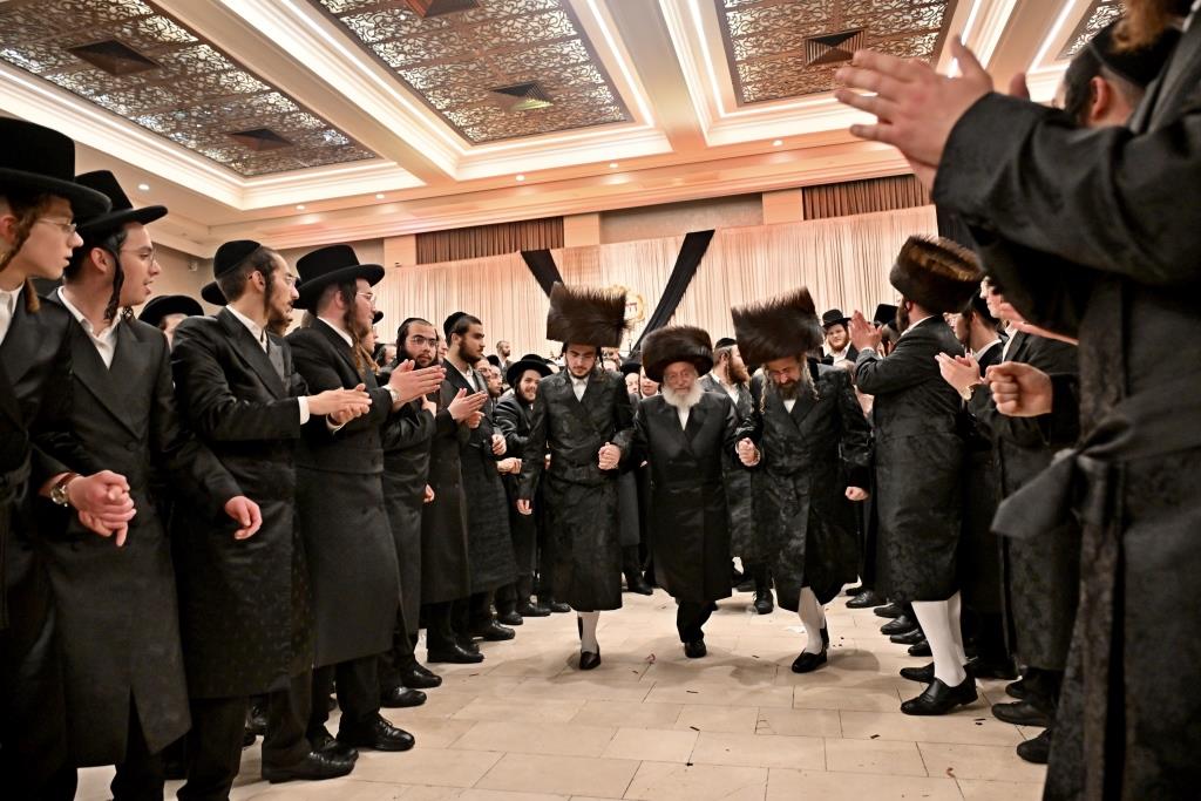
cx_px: 600
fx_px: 801
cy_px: 400
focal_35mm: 24
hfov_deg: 73.7
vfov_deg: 53.1
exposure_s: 1/200
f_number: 4
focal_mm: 24
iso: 1250
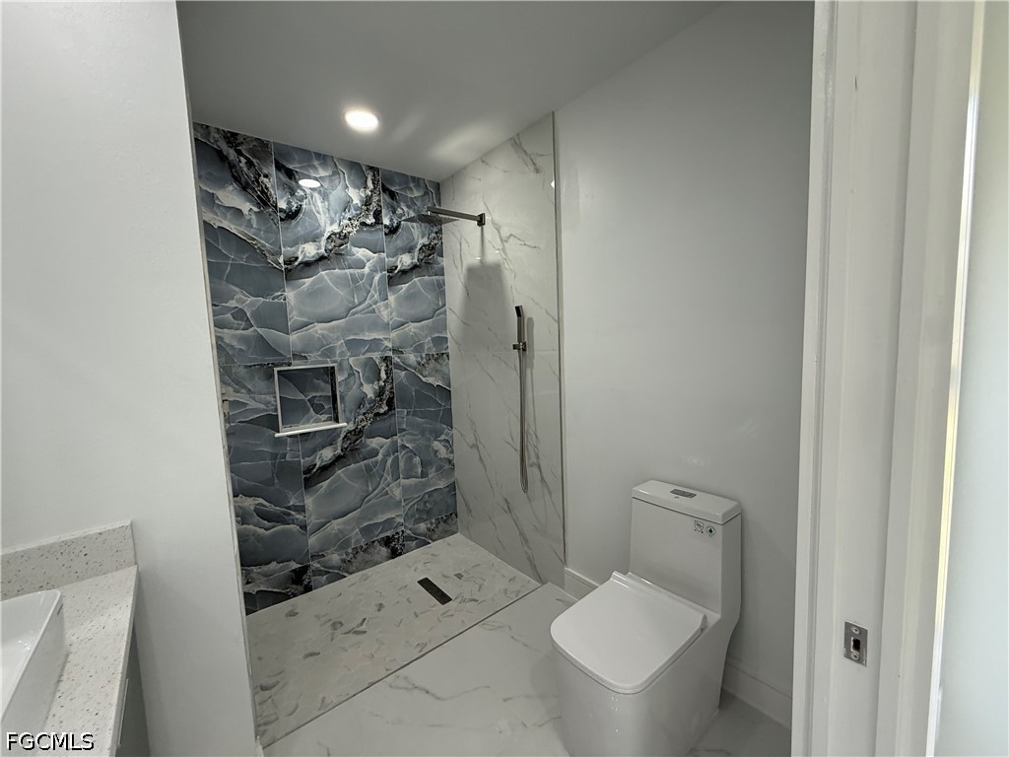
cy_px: 378
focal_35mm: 14
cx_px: 504
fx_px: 408
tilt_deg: -6.0
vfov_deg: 85.7
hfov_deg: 102.1
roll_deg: +2.5
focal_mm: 2.22
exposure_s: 1/120
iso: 200
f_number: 2.2
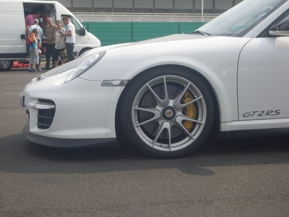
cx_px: 144
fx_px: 593
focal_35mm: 71
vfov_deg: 20.7
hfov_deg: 27.4
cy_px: 108
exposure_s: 1/125
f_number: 10.4
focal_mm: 11.7
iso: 80
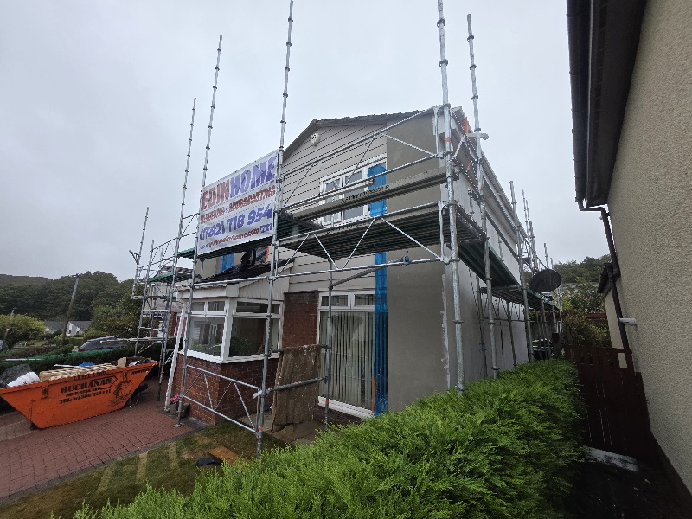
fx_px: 260
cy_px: 260
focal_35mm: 13
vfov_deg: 89.9
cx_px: 346
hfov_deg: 106.2
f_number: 1.9
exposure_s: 1/2000
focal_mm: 2.2
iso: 100
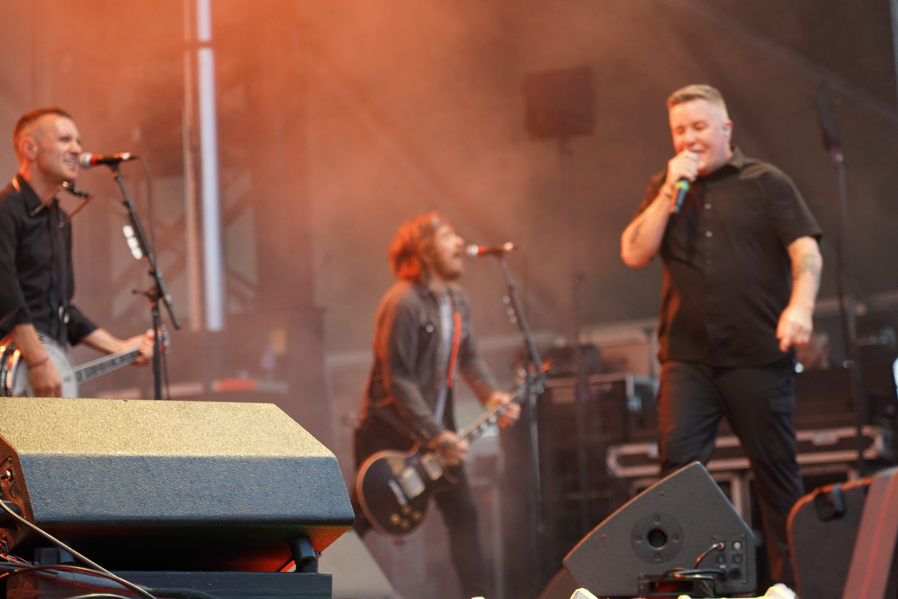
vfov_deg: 13.0
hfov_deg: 19.5
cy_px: 300
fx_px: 2619
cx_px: 449
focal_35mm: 105
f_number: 4
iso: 3200
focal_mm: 105
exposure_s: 1/160
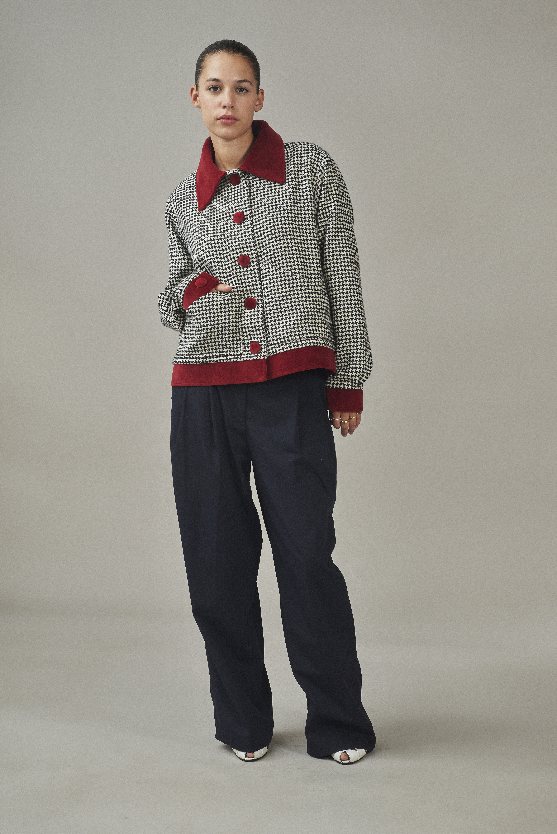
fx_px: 1507
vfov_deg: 30.9
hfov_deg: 20.9
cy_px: 417
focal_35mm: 65
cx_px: 278
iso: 200
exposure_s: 1/160
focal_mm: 65
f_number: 11
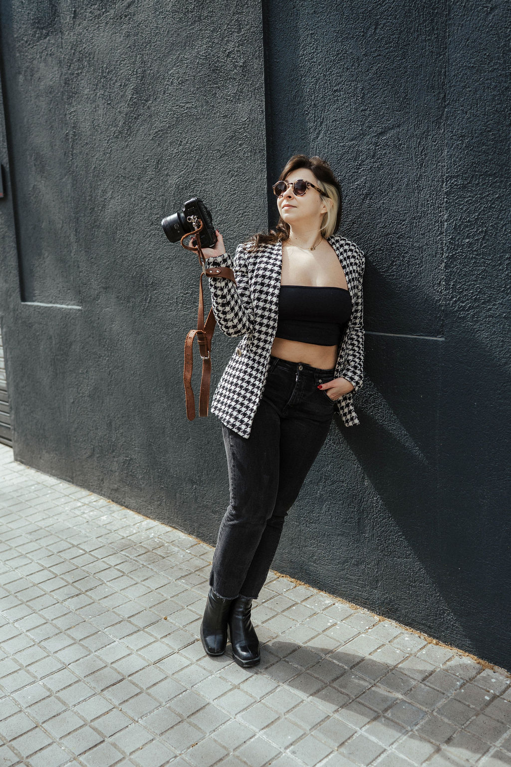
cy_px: 384
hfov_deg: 37.9
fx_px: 745
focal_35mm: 35
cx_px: 256
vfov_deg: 54.4
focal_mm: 35
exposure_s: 1/1600
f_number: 3.2
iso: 250
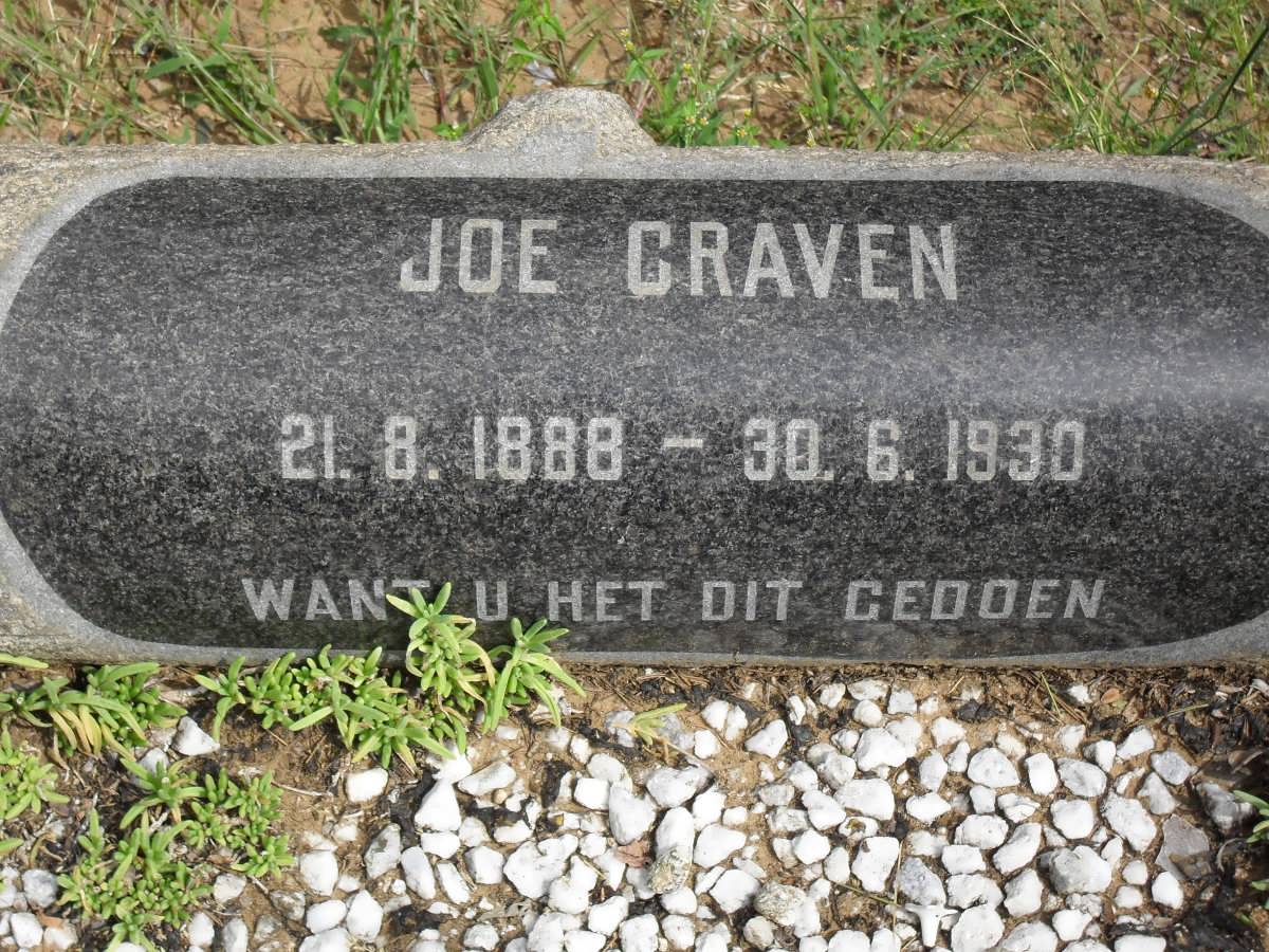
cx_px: 634
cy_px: 476
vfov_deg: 19.1
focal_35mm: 77
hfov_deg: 25.3
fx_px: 2823
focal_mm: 13.6
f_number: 5
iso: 100
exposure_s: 1/500
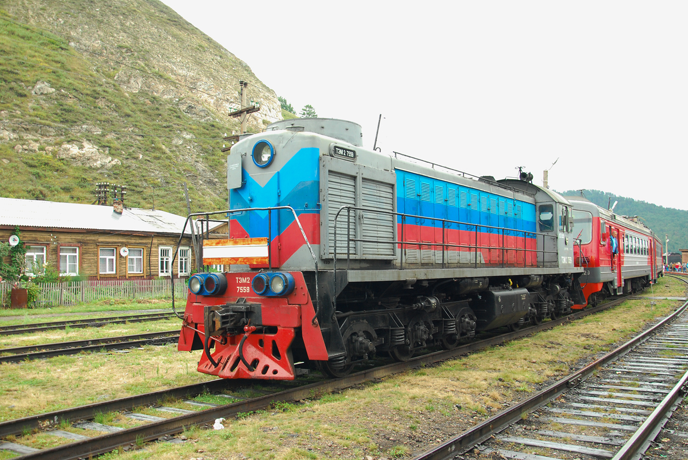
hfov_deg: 57.2
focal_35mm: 33
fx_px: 631
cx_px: 344
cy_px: 230
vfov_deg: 40.1
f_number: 5.6
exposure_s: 1/80
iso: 400
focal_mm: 22
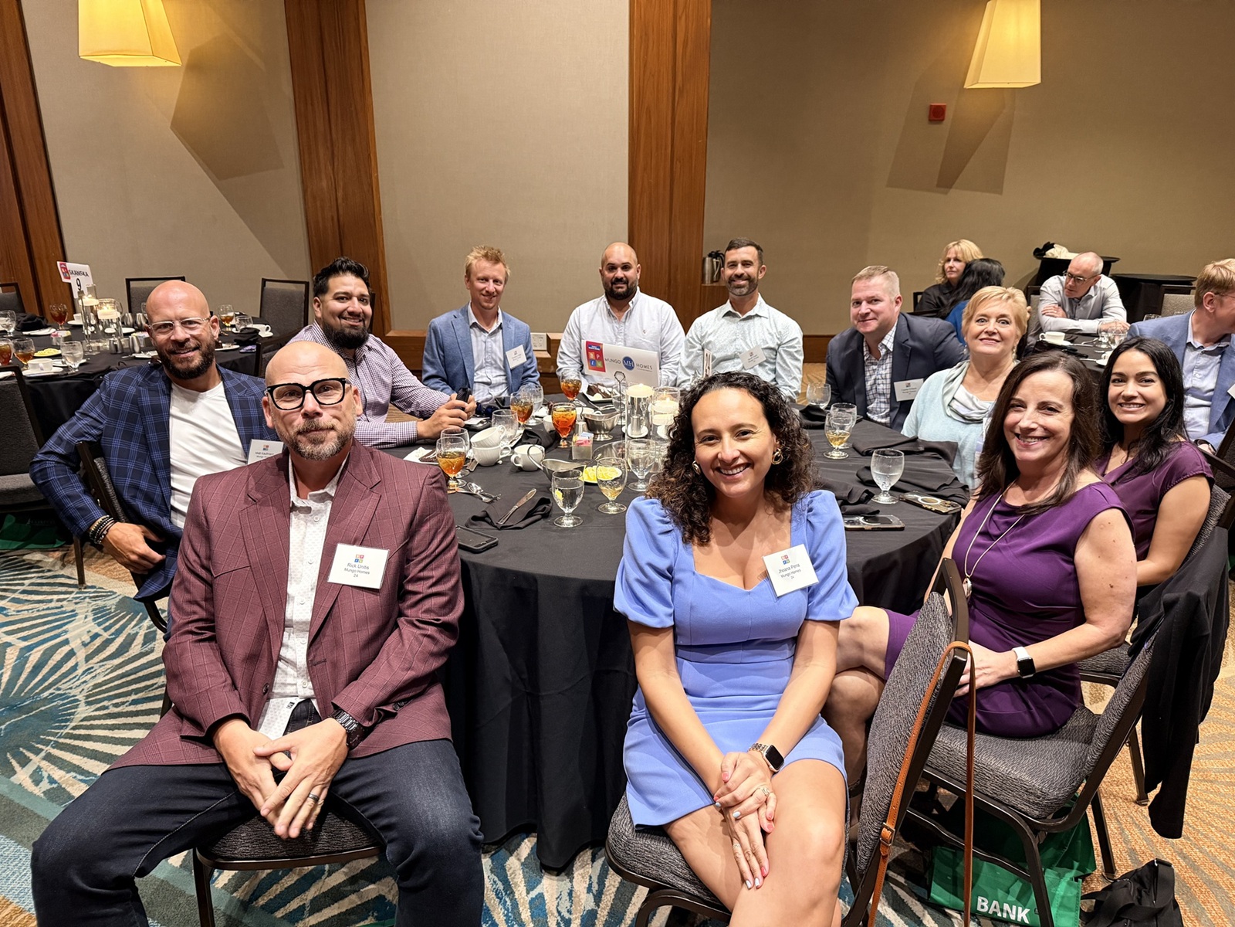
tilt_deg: -18.2
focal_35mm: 24
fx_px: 856
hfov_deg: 71.6
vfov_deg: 56.8
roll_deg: +0.1
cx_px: 618
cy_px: 464
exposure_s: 1/60
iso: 400
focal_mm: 6.76
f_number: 1.78
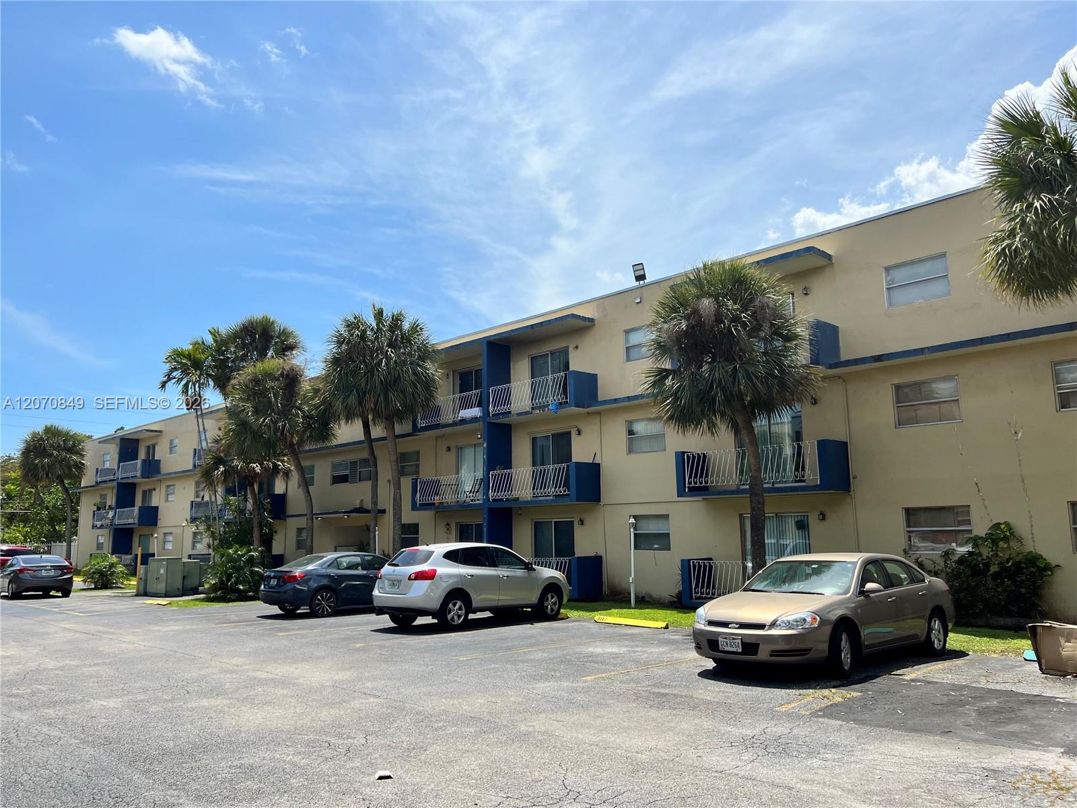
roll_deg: +0.5
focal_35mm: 26
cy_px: 404
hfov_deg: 67.3
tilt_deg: +8.7
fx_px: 809
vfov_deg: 53.1
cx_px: 538
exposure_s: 1/7463
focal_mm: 5.7
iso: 50
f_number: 1.5
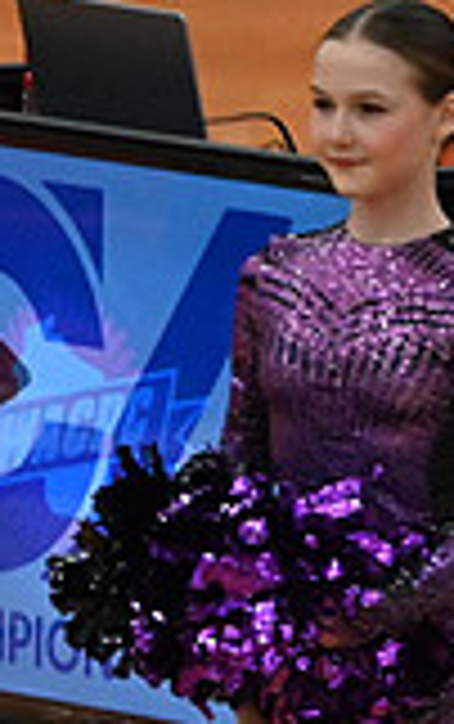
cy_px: 641
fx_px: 21738
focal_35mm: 1101
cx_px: -805
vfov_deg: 1.9
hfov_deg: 1.2
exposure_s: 1/400
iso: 6400
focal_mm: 200
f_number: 4
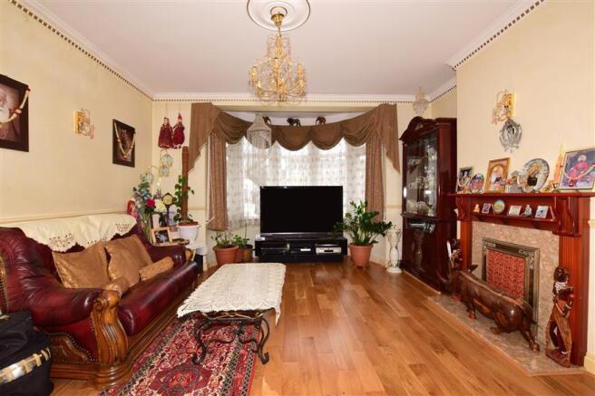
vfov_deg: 77.3
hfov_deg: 100.4
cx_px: 298
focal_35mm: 15
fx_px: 248
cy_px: 198
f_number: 13
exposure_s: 1/10
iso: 400
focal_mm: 10
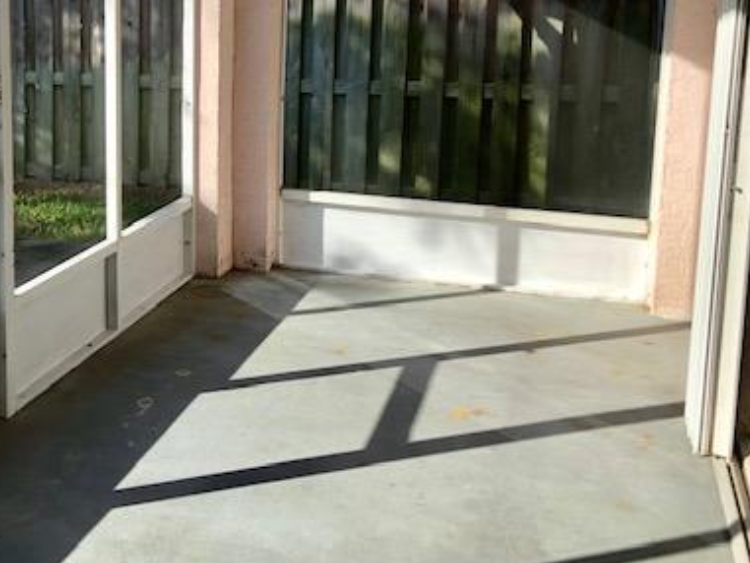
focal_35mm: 47
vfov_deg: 30.4
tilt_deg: -10.7
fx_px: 1019
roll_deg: -0.6
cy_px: 142
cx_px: 159
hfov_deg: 39.0
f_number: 1.8
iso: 20
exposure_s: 1/762
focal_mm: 3.99
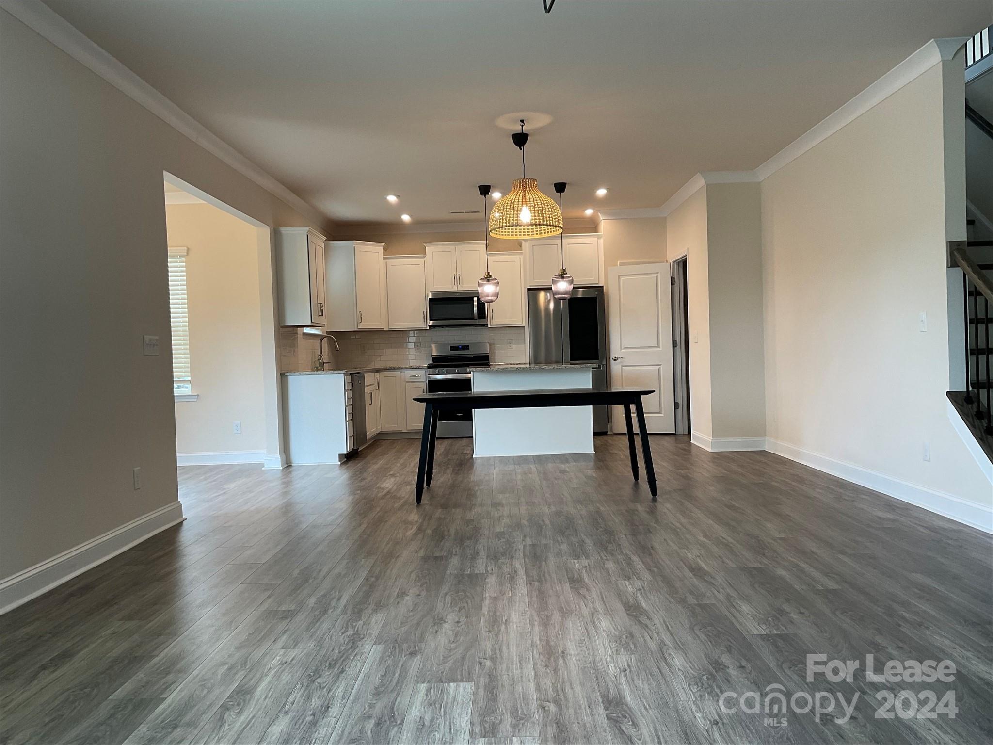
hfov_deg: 61.7
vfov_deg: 48.2
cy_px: 372
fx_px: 832
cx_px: 496
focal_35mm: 29
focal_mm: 3
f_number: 1.8
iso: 40
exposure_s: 1/60
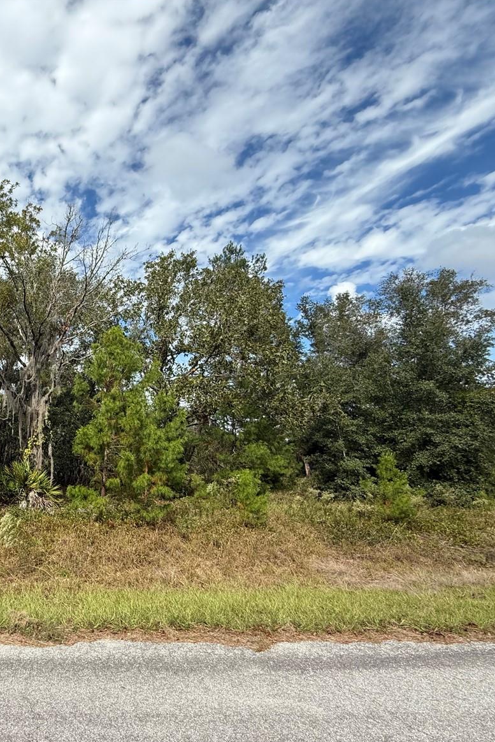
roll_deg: +0.1
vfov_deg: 84.0
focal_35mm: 20
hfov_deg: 53.8
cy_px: 379
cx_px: 46
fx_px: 412
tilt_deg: +11.8
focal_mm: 2.22
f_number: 2.2
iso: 50
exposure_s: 1/1105
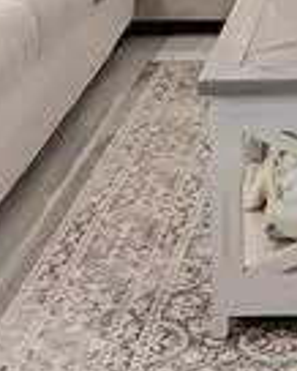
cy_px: -319
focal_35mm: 106
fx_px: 1163
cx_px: 436
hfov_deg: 13.7
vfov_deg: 15.3
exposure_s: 1/30
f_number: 8
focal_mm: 10
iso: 1000
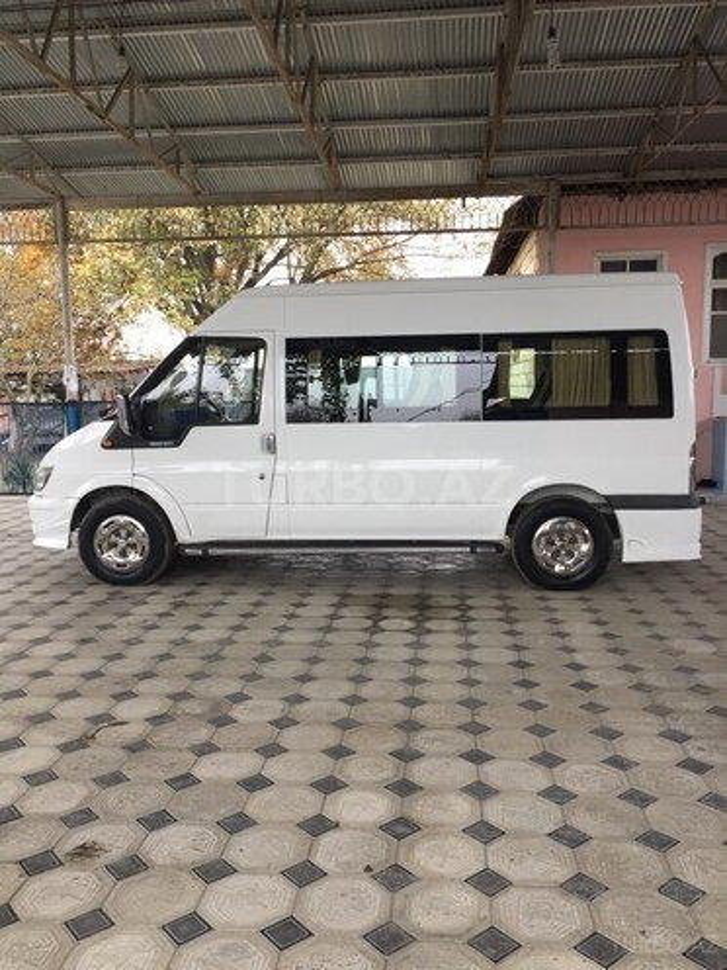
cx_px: 364
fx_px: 812
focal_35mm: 29
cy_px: 485
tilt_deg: -6.7
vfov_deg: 61.7
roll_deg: +0.8
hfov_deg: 48.2
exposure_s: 1/100
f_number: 2.2
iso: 32
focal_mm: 4.15
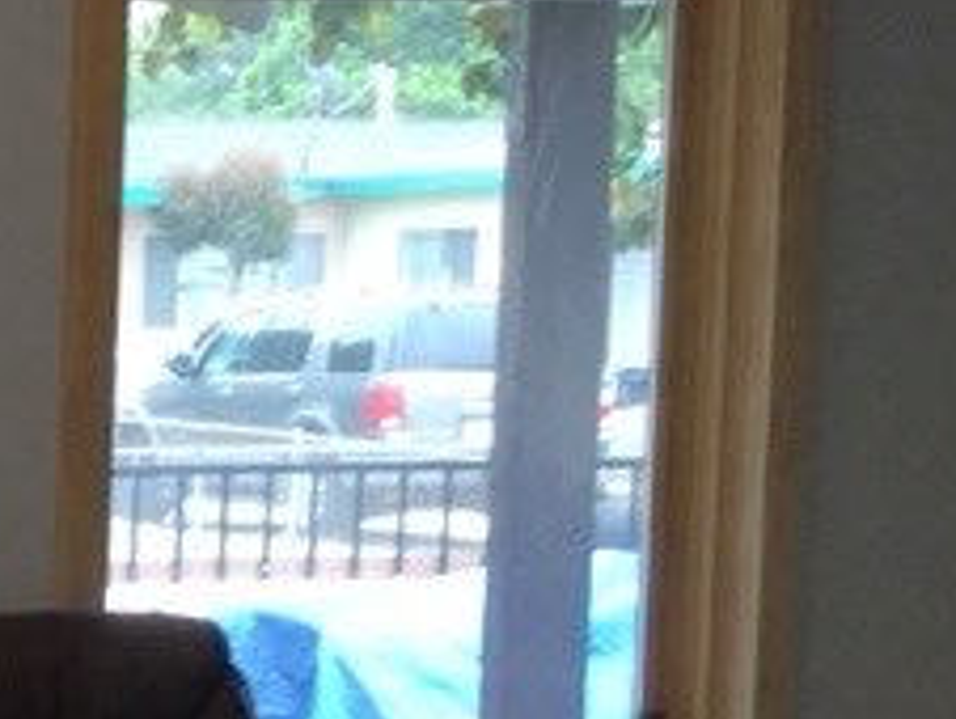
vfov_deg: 7.6
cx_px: -1248
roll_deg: -0.3
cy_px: 1083
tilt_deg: -9.1
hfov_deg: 9.3
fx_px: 5308
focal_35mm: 192
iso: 32
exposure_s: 1/60
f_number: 2.4
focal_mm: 3.3
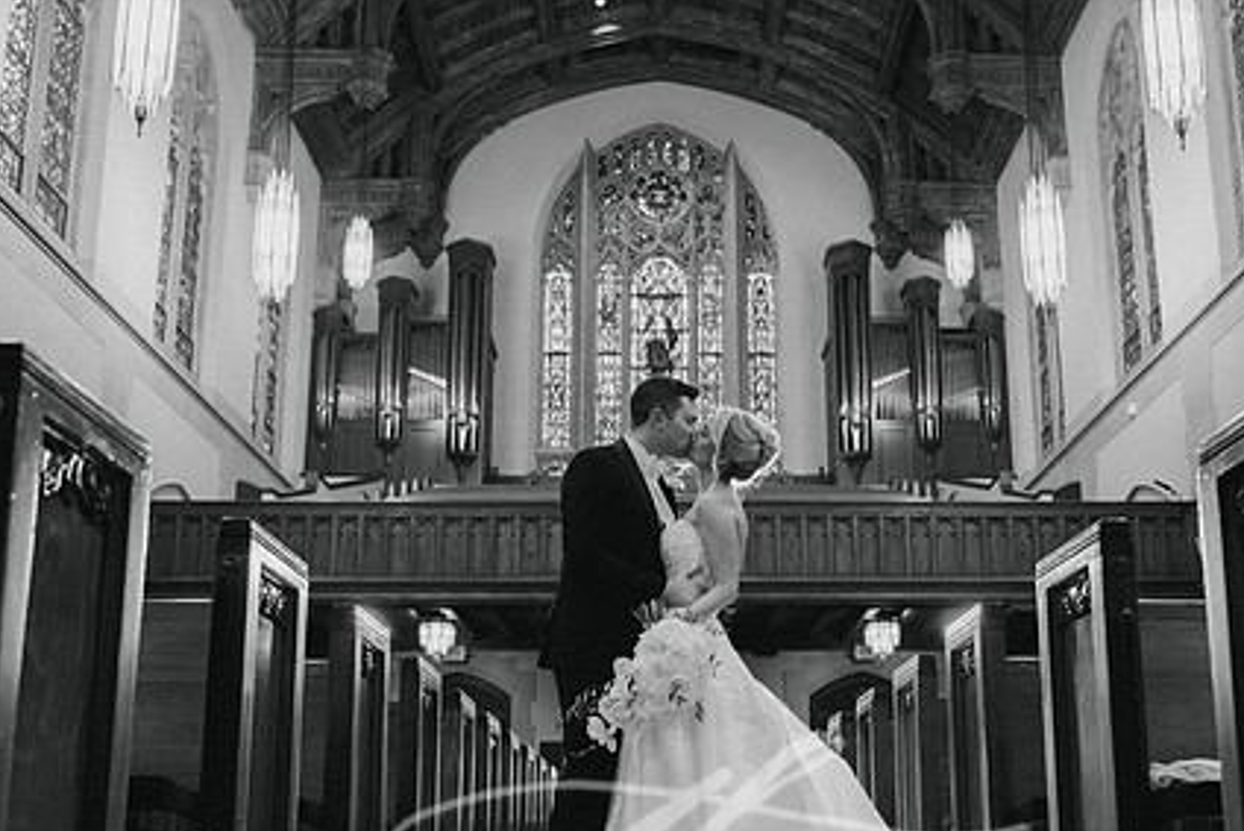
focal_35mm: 39
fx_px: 1348
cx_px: 675
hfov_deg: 49.5
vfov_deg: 33.9
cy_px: 565
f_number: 2.8
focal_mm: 28.5
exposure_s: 1/80
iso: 800
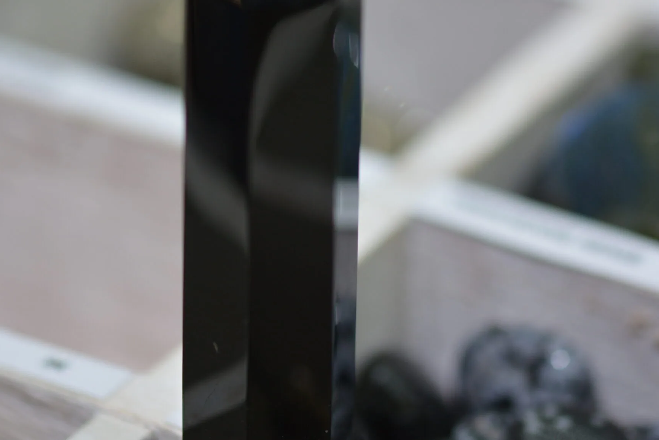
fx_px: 4262
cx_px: 284
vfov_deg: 5.9
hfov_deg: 8.8
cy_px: 164
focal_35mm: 233
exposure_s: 1/400
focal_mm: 105
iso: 400
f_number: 3.3
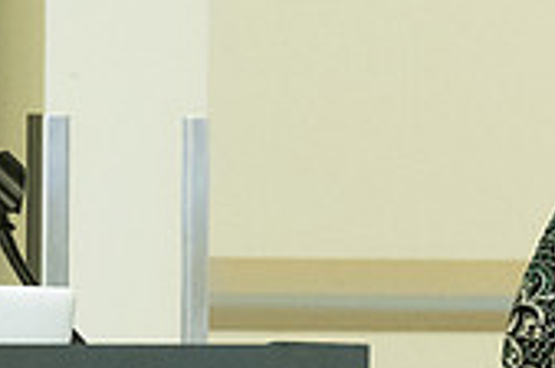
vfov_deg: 1.3
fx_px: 15849
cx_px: 824
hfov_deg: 2.0
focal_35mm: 1030
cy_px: 312
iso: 3200
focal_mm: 200
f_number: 4.5
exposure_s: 1/400
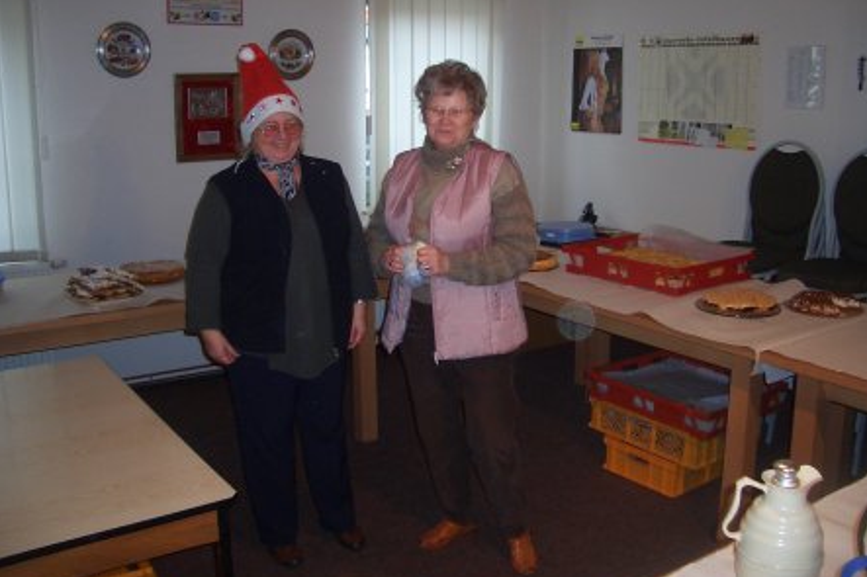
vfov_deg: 35.9
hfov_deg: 51.9
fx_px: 891
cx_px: 436
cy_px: 278
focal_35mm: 37
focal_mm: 5.8
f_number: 2.6
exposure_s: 1/40
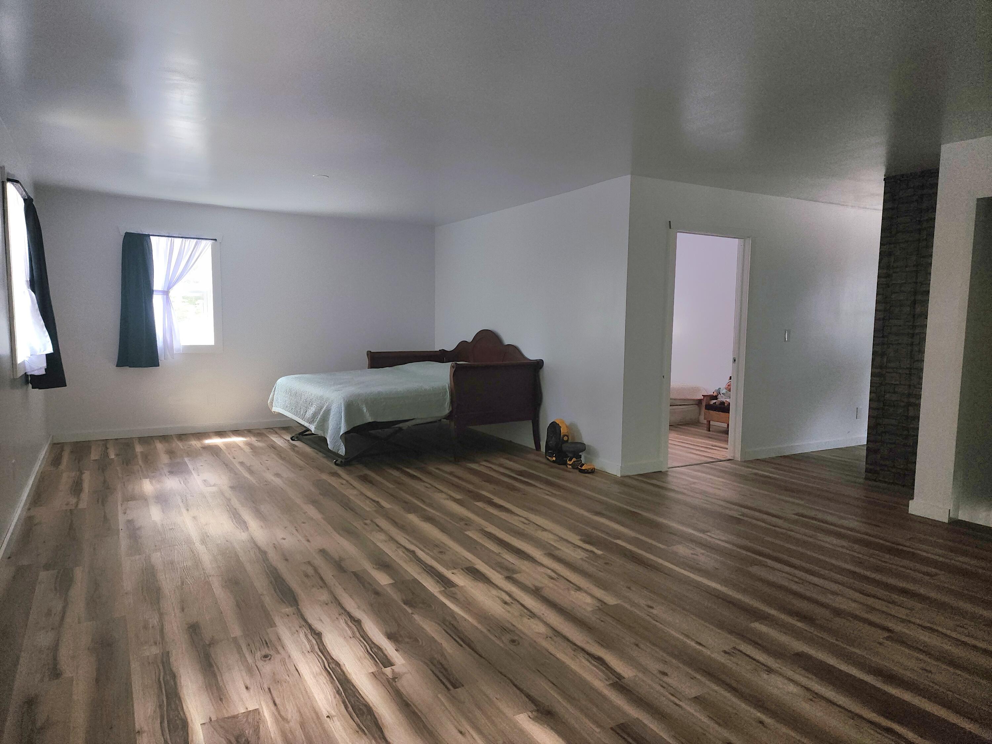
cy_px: 372
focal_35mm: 23
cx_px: 496
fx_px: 659
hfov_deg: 73.9
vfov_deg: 58.9
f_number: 1.8
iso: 125
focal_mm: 6.4
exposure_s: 1/17.2
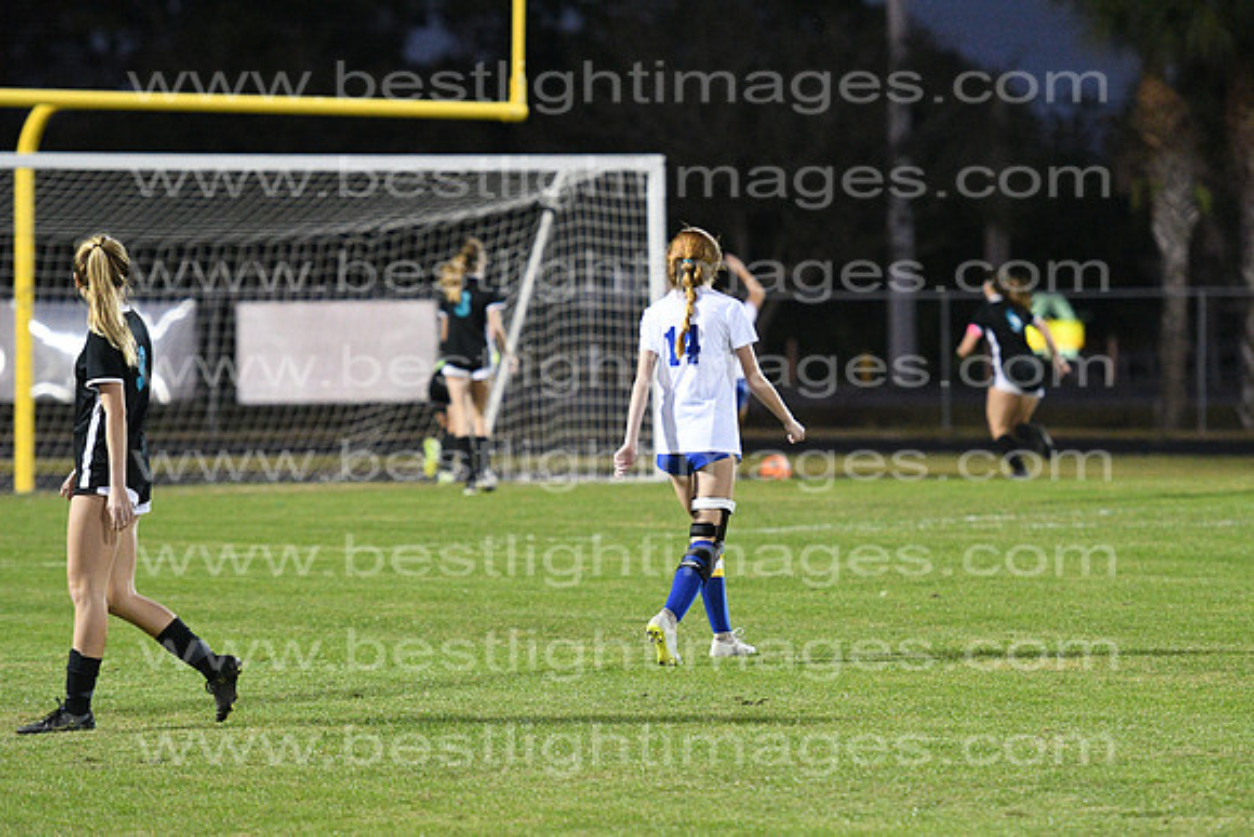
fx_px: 8100
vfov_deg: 5.9
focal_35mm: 232
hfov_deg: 8.9
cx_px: 627
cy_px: 418
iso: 7200
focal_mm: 155
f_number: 2.8
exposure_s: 1/800
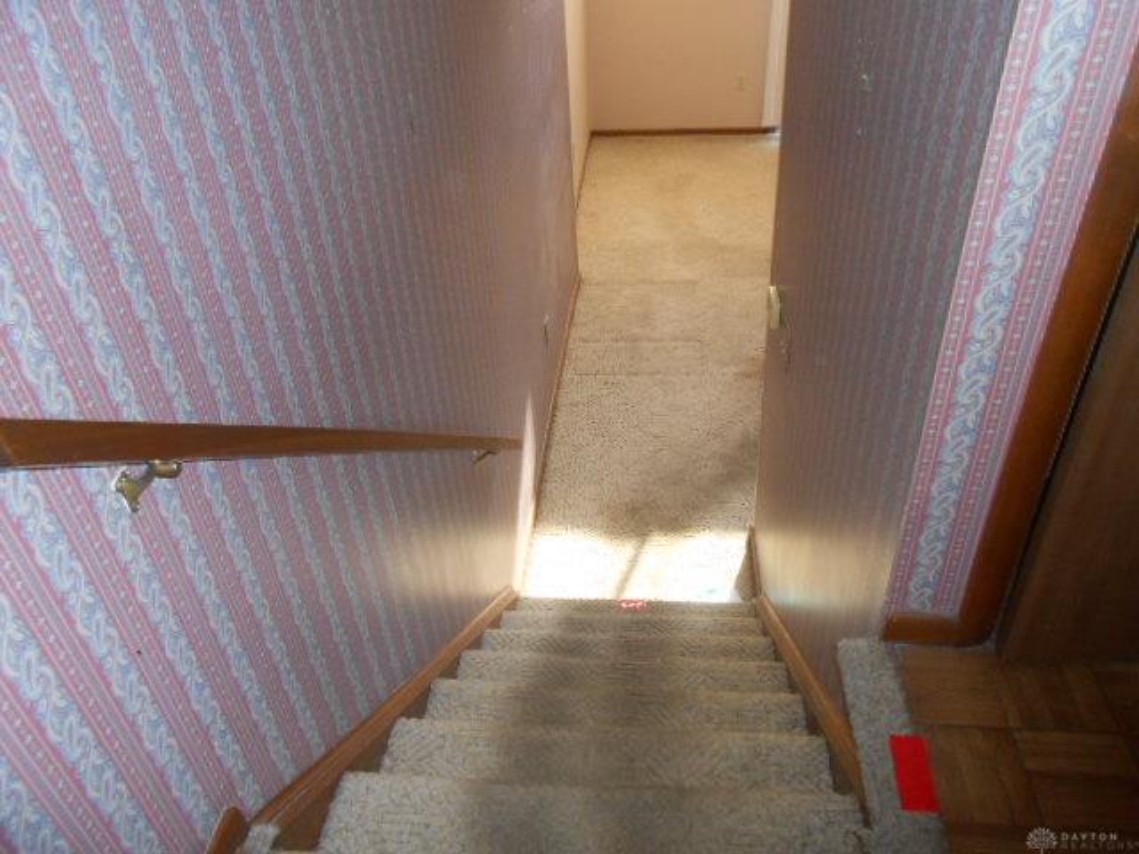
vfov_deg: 53.1
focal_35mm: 26
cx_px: 570
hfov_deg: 67.3
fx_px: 856
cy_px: 427
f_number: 3.5
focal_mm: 4.6
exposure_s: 1/25
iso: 320
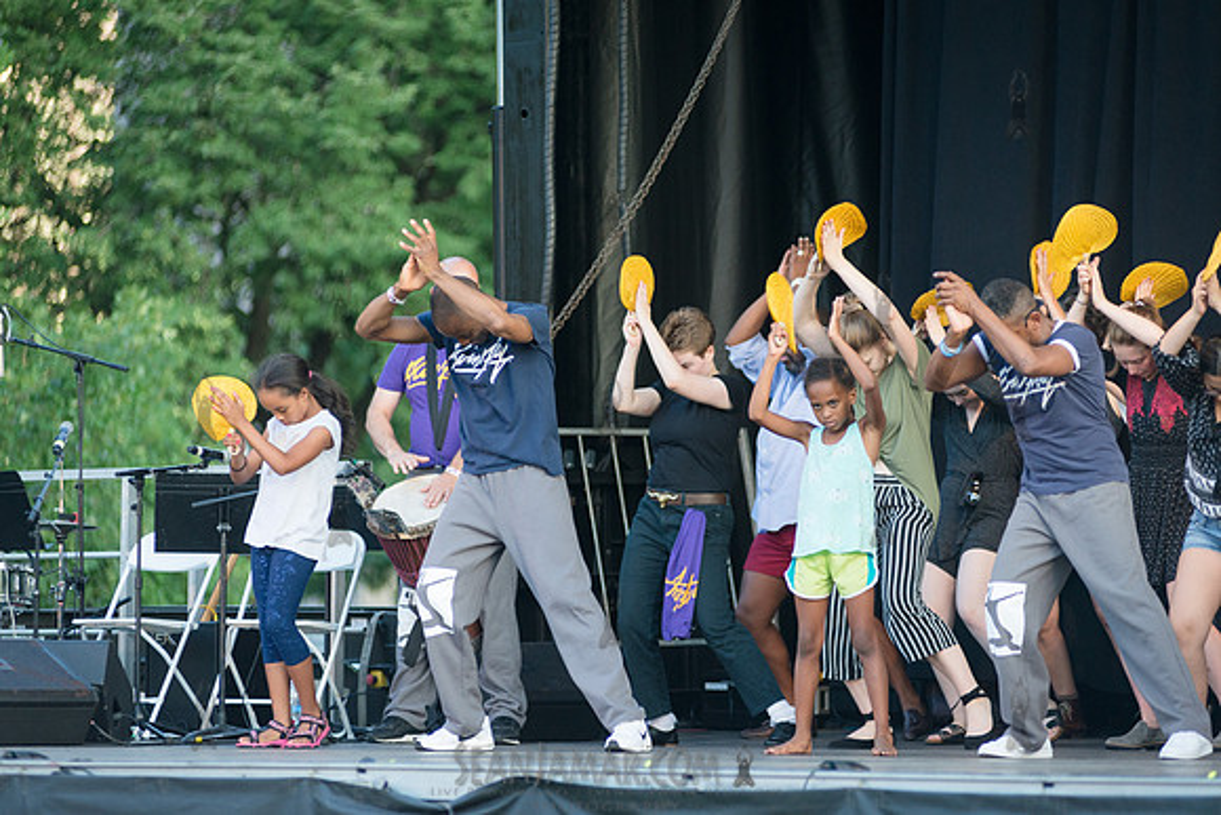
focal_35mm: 185
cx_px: 610
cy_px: 408
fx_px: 6276
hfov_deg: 11.1
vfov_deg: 7.4
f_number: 2.8
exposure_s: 1/800
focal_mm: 185
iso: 1000
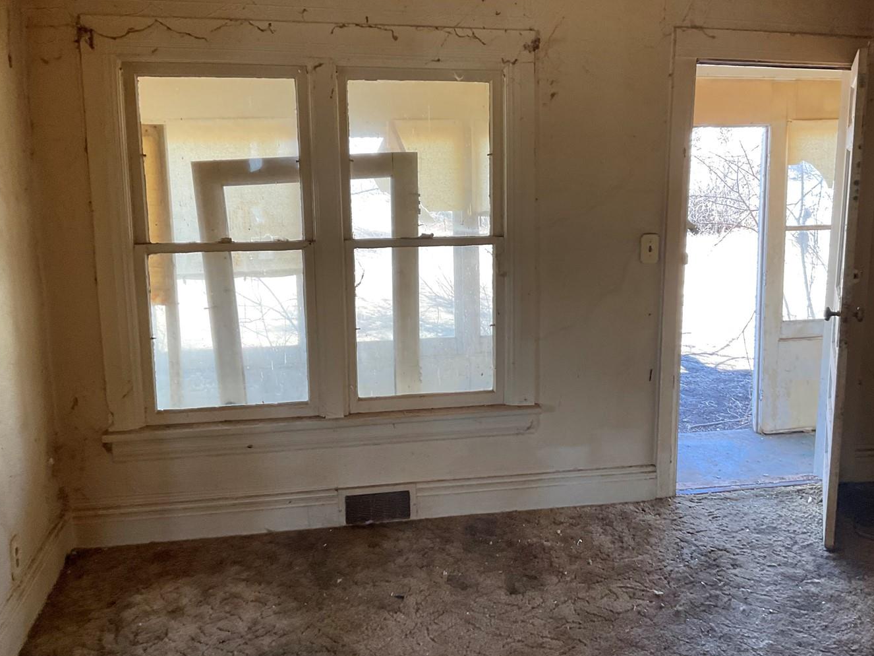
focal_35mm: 35
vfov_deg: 40.7
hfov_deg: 52.6
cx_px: 475
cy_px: 312
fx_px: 884
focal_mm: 3
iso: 64
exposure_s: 1/120
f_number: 1.8
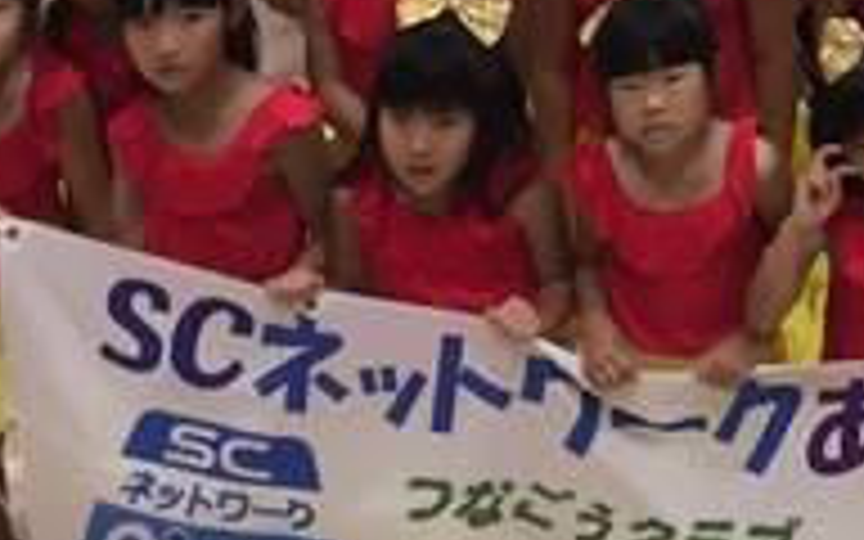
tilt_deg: -21.2
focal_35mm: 192
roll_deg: -0.9
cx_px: 1449
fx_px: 4521
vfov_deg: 6.2
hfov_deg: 10.4
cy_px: -1188
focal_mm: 4.15
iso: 32
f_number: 2.2
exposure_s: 1/40
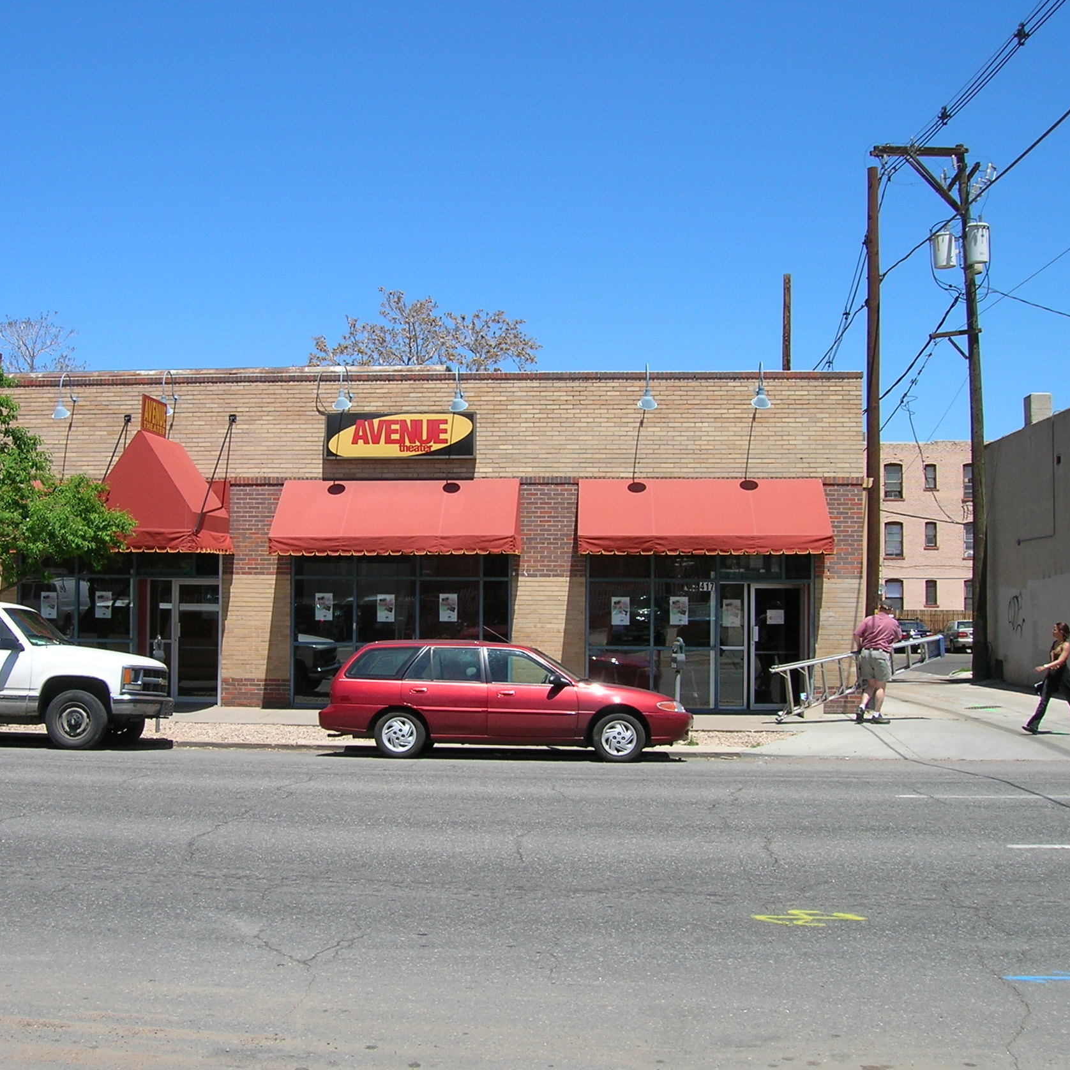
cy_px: 534
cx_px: 414
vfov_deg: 40.9
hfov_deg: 40.7
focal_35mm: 41
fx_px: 1434
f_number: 4.9
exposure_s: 1/351
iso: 50
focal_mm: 5.7
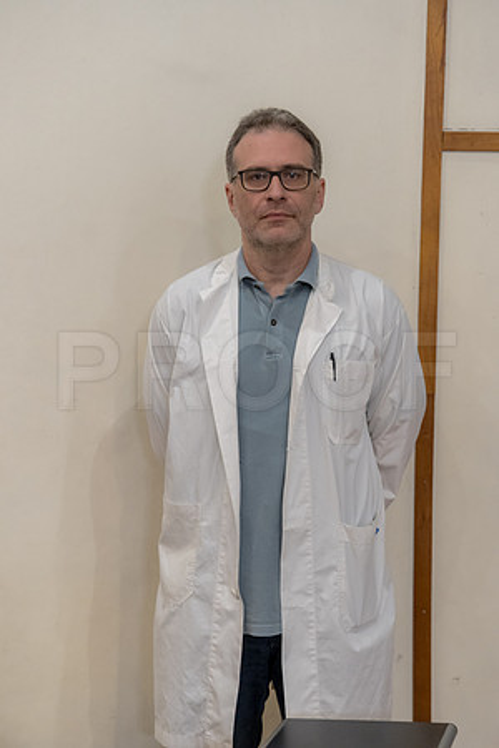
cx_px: 250
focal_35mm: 80
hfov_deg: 17.1
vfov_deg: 25.4
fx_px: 1663
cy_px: 374
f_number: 4
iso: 5000
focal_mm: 80
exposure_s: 1/80
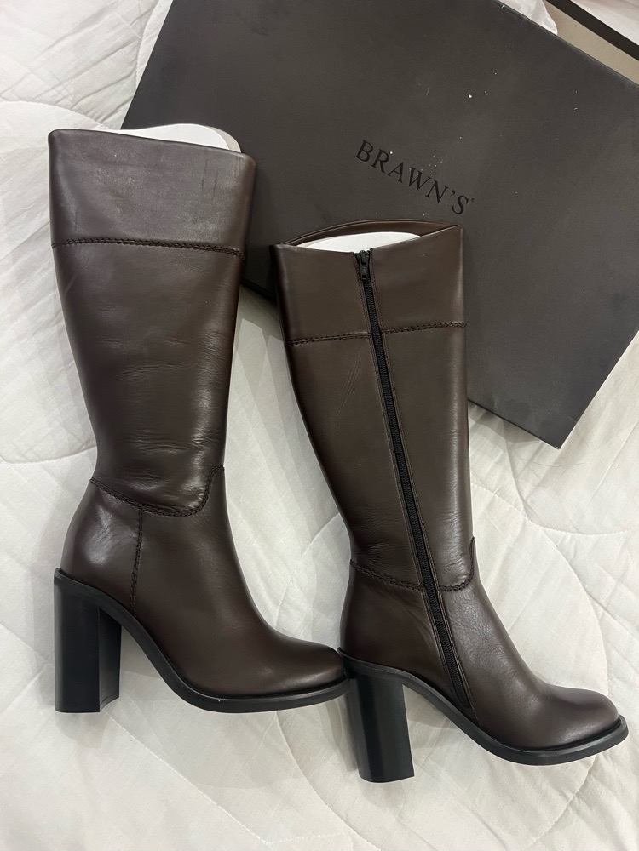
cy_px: 426
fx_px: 640
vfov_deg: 67.3
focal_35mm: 26
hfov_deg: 53.1
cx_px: 320
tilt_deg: -72.5
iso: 250
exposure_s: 1/50
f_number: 1.5
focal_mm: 5.7
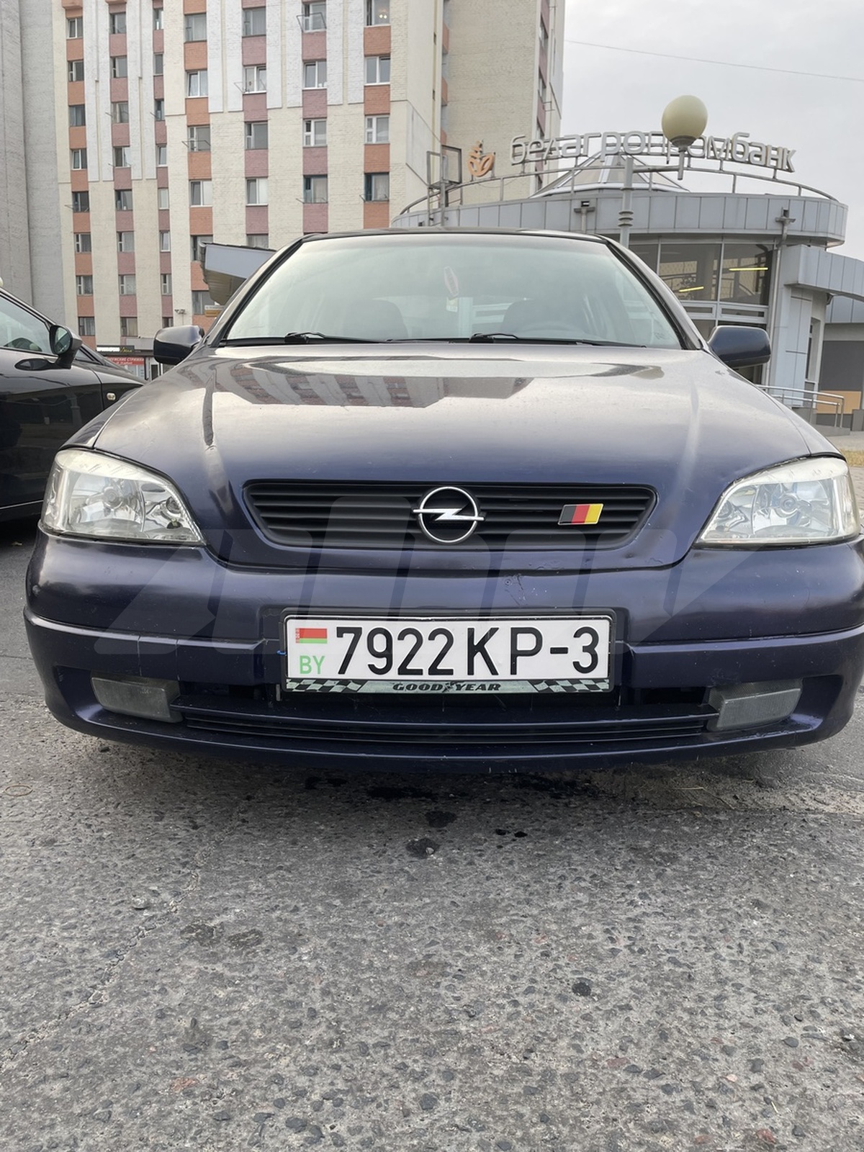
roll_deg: -1.9
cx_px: 432
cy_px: 576
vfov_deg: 67.3
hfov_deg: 53.1
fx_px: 865
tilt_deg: -9.8
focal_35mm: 26
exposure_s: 1/121
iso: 40
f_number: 1.6
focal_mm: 4.2
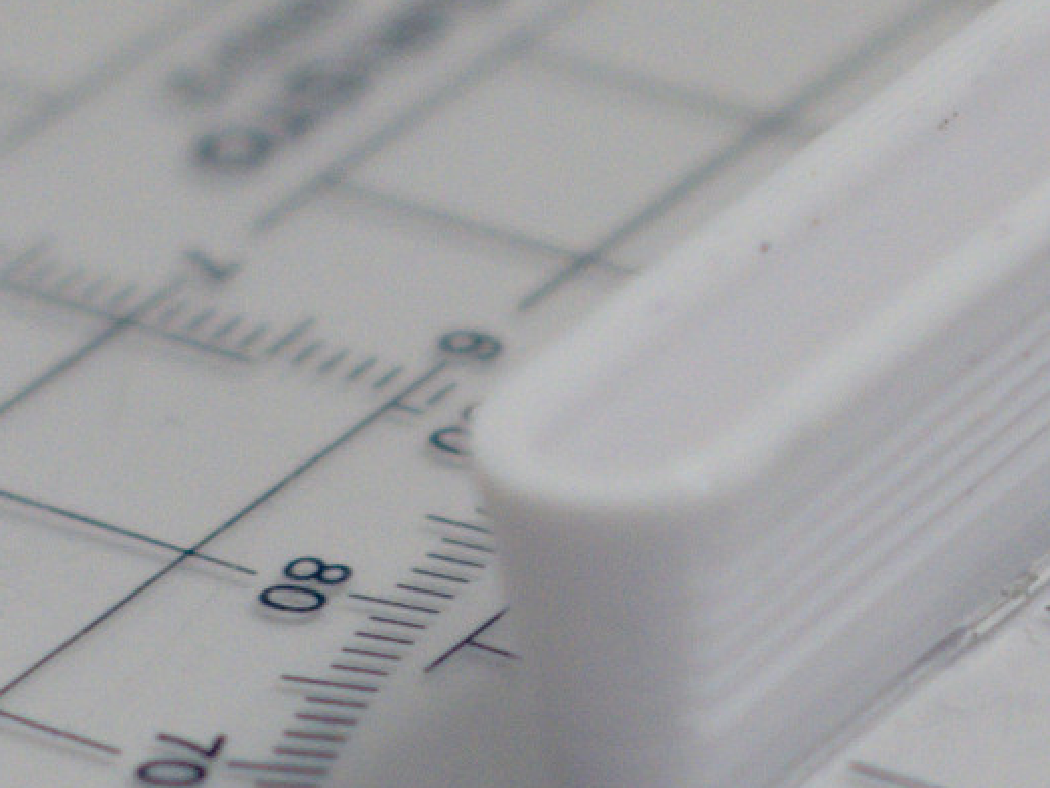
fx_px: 12136
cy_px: 780
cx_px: 973
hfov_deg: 4.9
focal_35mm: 400
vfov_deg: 3.7
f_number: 2.5
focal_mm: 50
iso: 200
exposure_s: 1/125
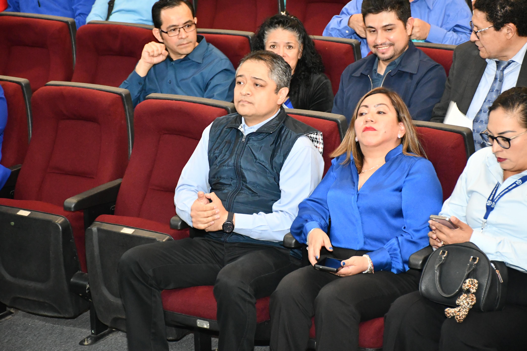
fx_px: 1537
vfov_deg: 13.0
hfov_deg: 19.5
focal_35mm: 105
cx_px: 264
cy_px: 176
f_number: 5
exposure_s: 1/40
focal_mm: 70
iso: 5000
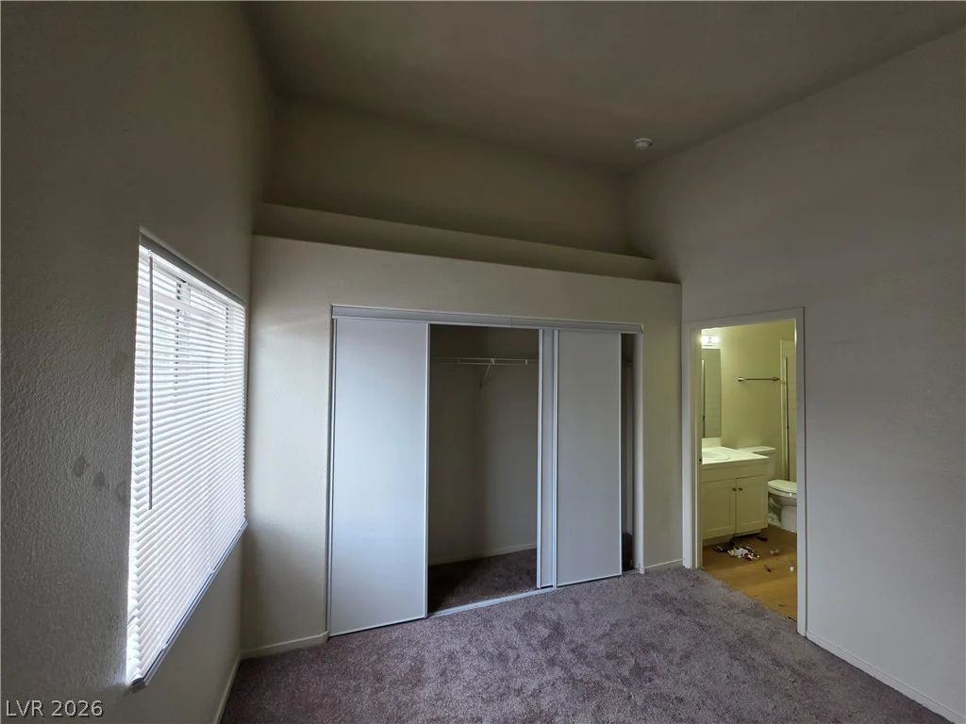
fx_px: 363
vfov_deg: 89.9
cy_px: 362
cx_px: 483
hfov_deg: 106.2
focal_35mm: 13
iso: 64
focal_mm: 2.2
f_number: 1.9
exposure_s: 1/120
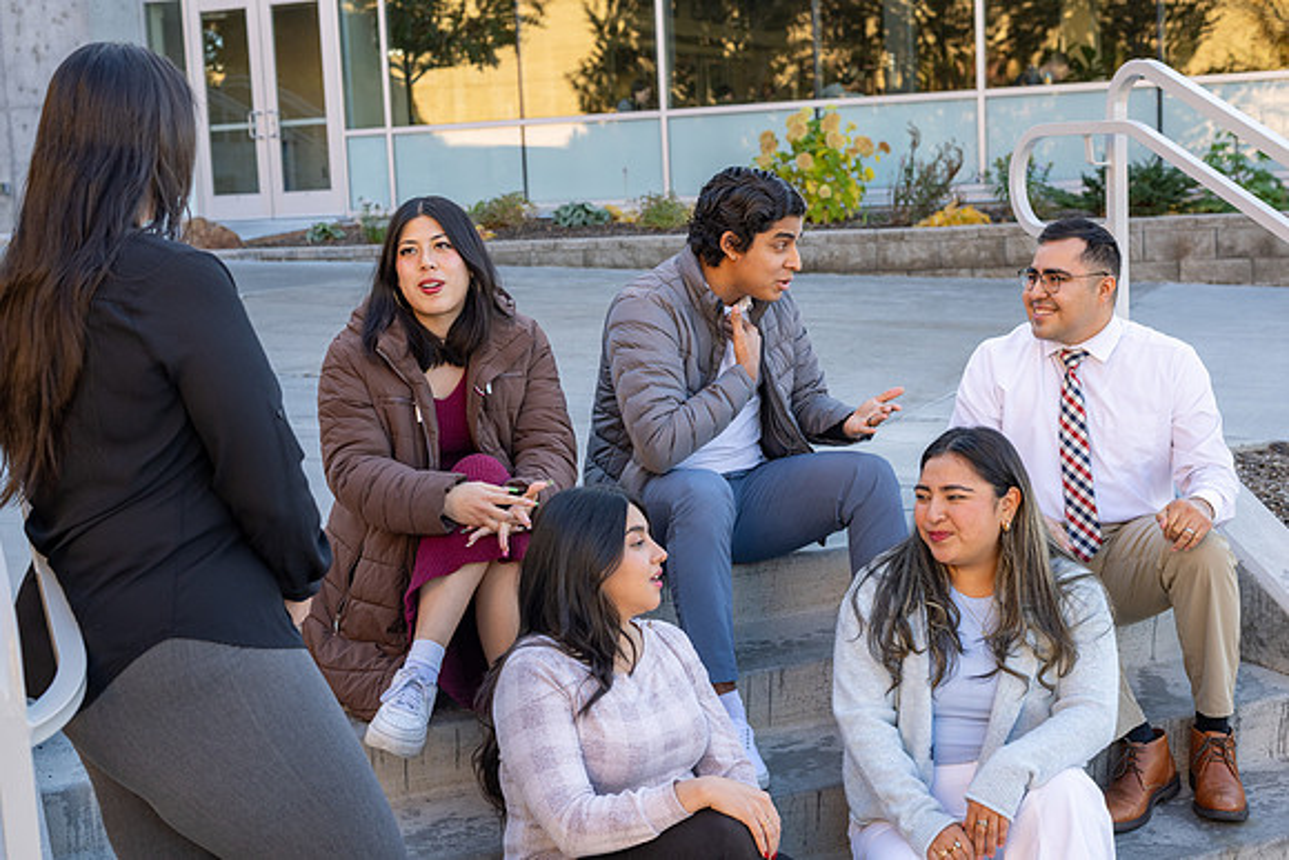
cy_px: 430
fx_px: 1791
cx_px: 644
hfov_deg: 39.6
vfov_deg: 27.0
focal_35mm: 50
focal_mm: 50
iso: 500
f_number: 5.6
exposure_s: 1/400
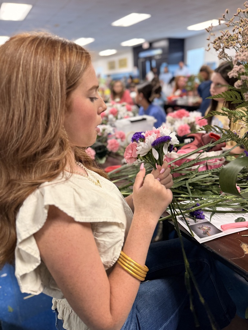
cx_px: 124
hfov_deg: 56.8
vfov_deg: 71.6
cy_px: 165
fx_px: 229
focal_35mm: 24
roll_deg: +4.2
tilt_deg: -20.3
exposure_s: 1/60
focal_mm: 6.76
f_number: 1.78
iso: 320
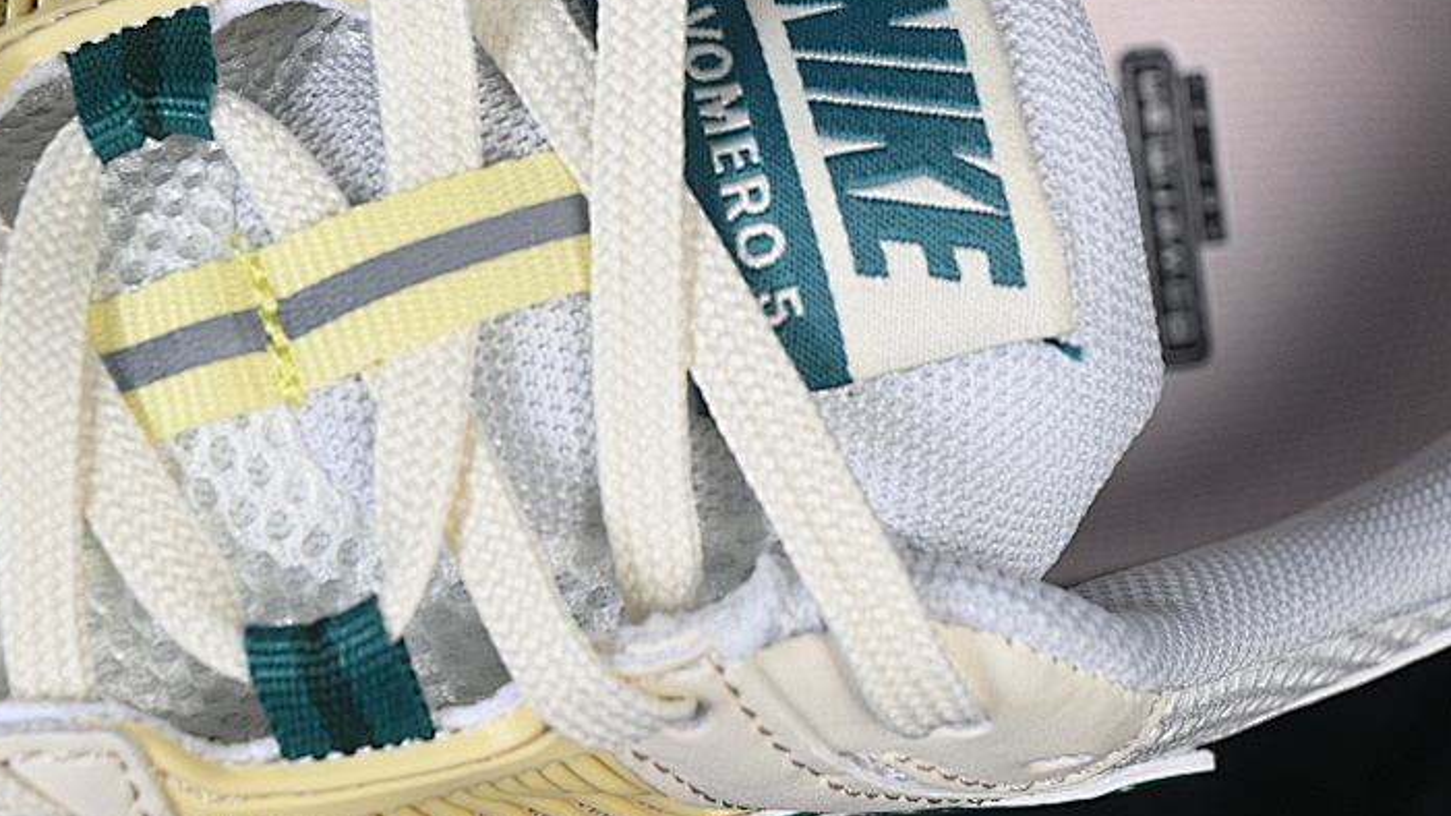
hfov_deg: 17.7
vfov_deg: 10.0
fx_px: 4655
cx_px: 623
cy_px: 284
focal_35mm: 121
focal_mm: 50
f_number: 7.1
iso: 160
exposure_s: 1/80
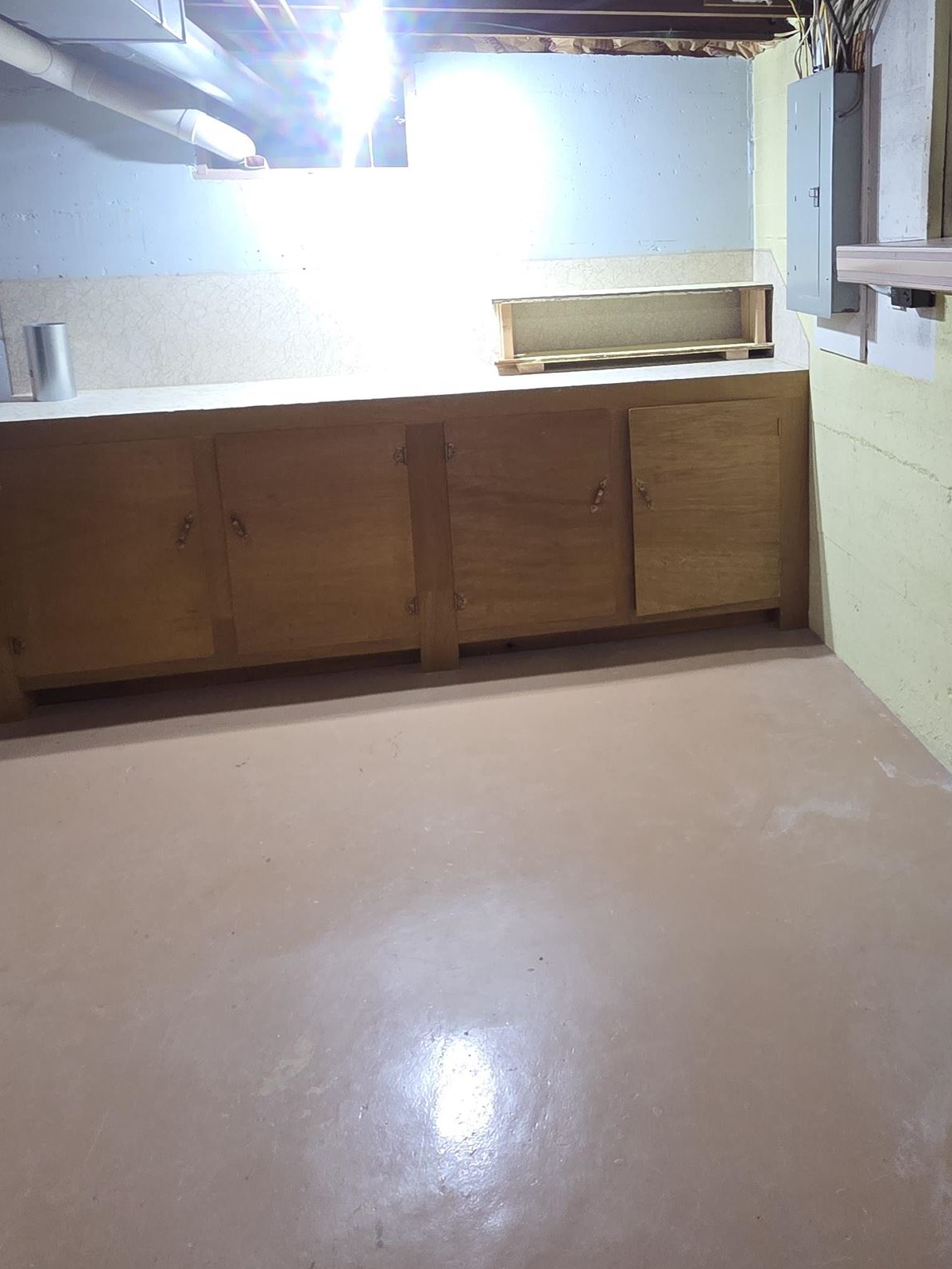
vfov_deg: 67.5
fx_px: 917
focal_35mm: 25
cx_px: 656
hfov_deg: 53.5
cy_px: 423
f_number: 2.2
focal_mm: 2.2
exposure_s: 1/60
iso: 250
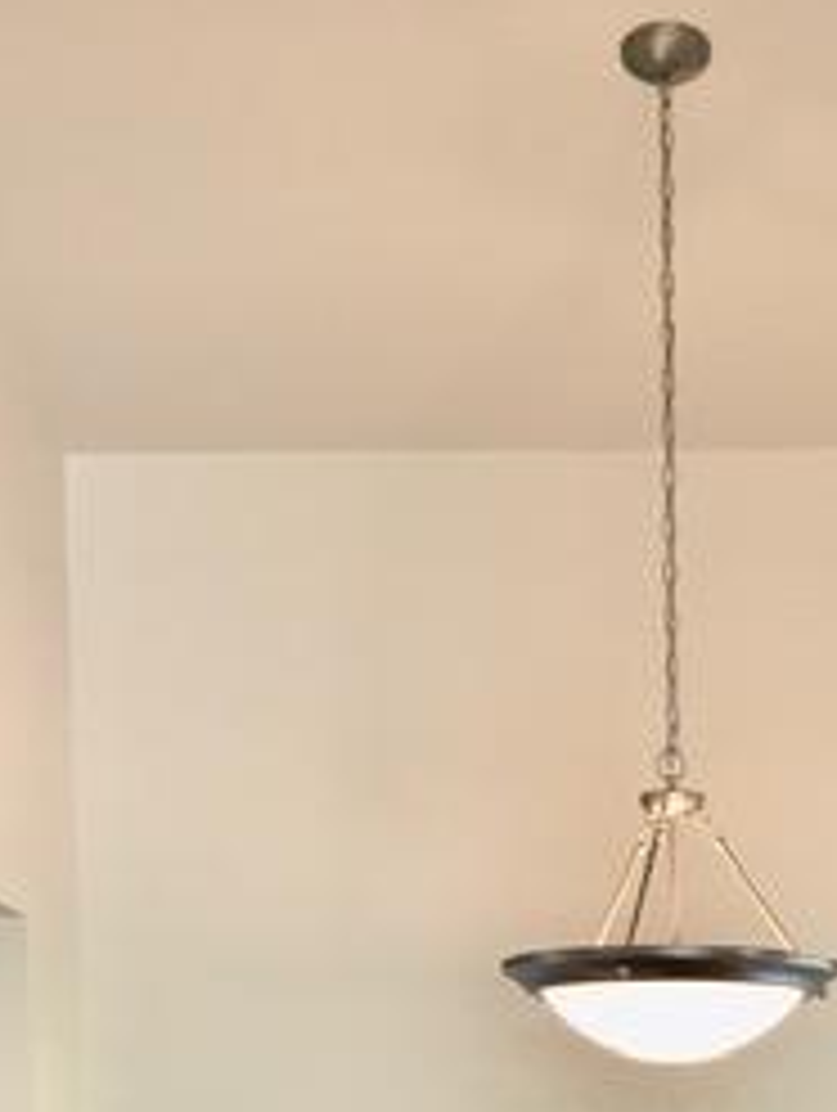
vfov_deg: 23.2
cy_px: 1414
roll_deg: -0.2
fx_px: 2412
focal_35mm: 75
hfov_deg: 19.4
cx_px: 711
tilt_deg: -2.2
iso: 50
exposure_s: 1/30
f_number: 2.2
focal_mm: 4.15
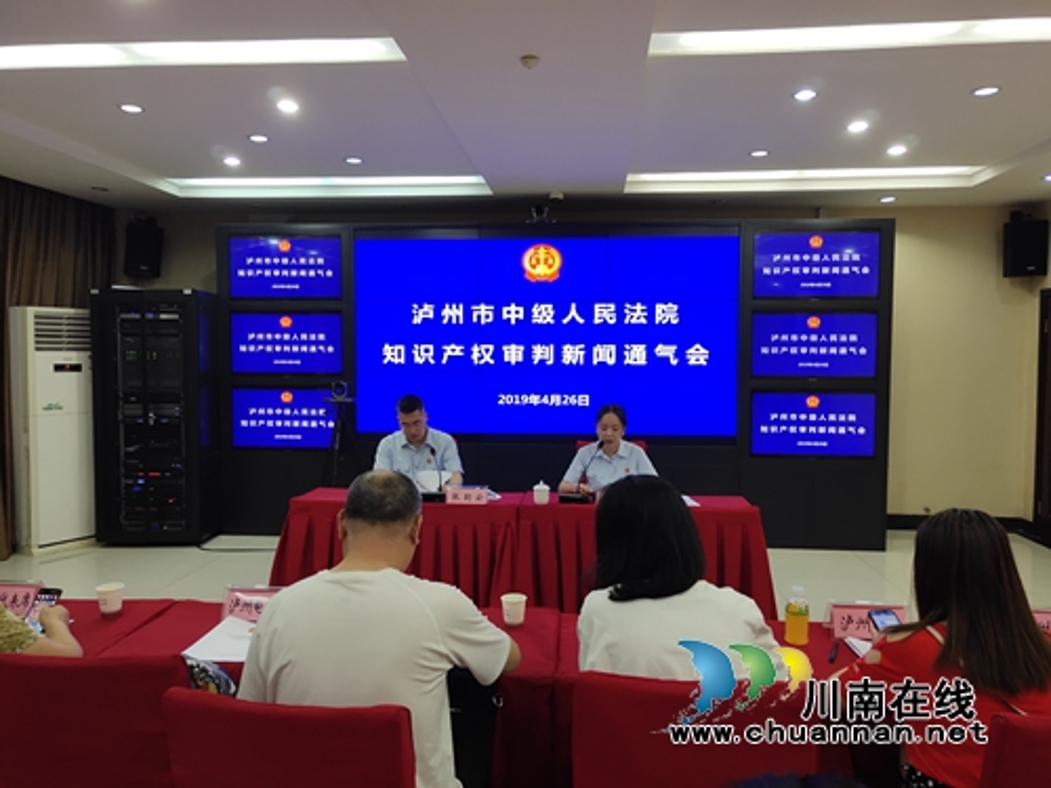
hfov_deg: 61.7
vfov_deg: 48.2
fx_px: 880
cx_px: 526
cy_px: 394
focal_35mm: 29
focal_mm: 4.27
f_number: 1.8
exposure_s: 1/50
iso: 155
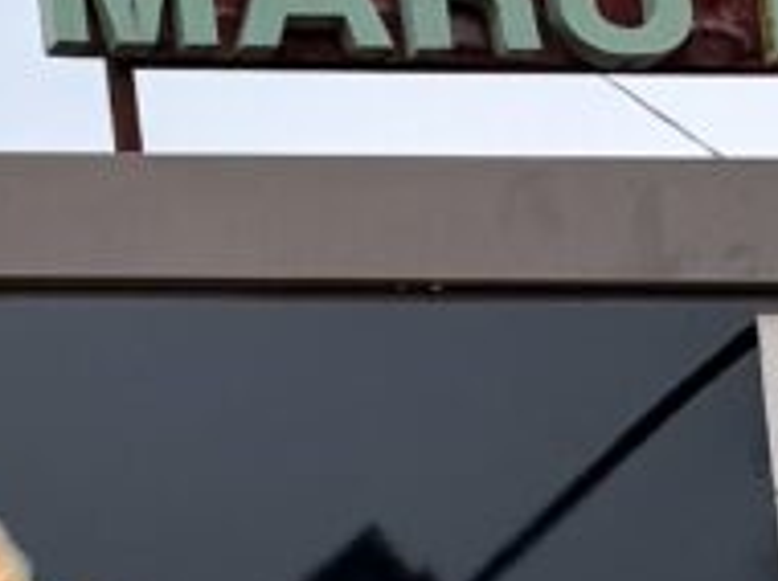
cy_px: 1358
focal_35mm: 162
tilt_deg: +10.7
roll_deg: +2.0
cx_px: -1155
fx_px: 3636
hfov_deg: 10.4
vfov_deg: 8.4
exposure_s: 1/2703
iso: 80
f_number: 1.78
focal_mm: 6.76
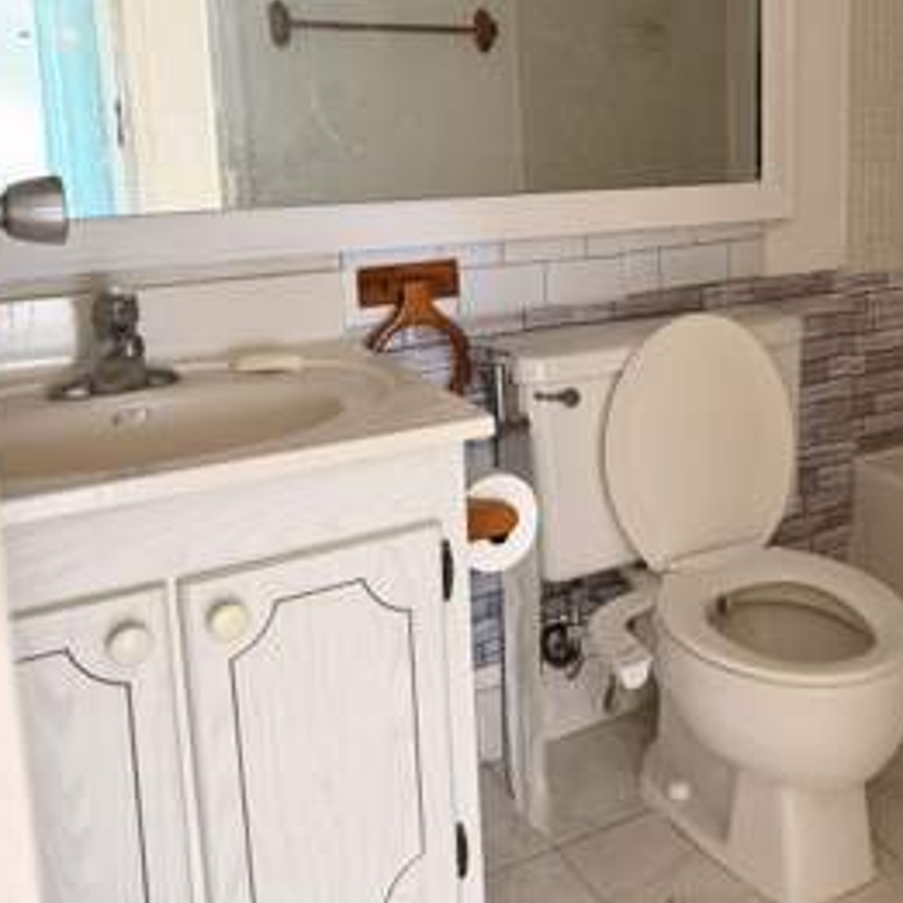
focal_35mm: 39
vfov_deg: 42.1
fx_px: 1151
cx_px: 727
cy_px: 285
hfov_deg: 41.0
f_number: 1.78
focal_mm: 6.76
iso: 640
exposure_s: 1/60
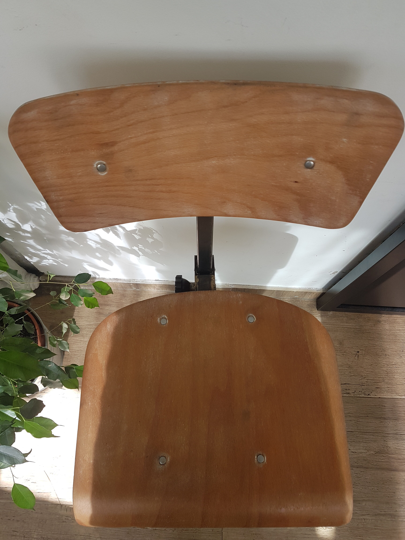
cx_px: 202
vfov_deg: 67.3
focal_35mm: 26
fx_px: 406
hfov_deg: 53.1
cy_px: 270
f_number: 1.7
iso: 40
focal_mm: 4.2
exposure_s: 1/221
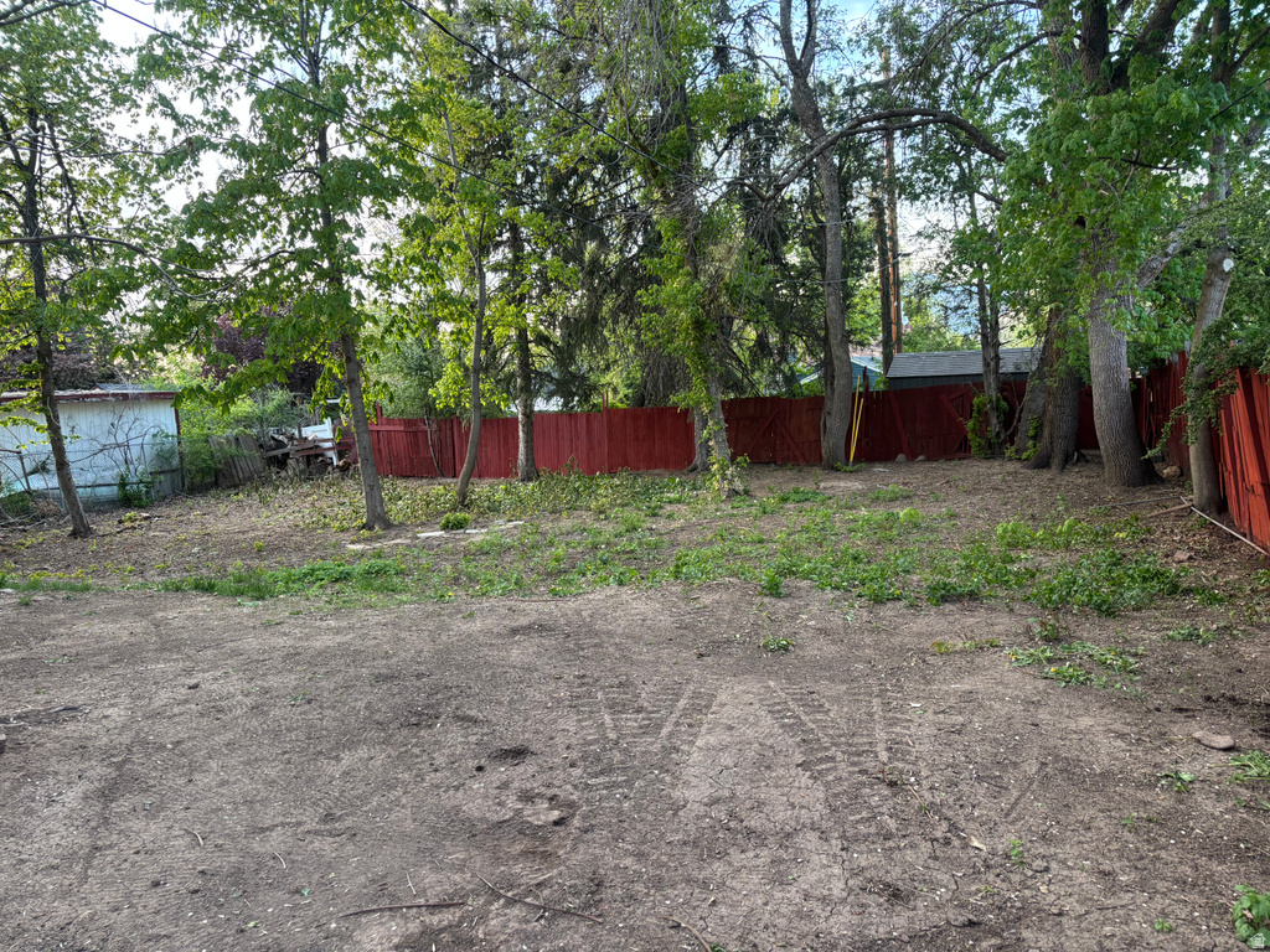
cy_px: 476
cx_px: 635
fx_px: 954
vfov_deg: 53.1
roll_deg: +2.0
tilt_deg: -5.9
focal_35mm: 26
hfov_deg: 67.3
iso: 125
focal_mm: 5.96
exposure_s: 1/108
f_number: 1.6
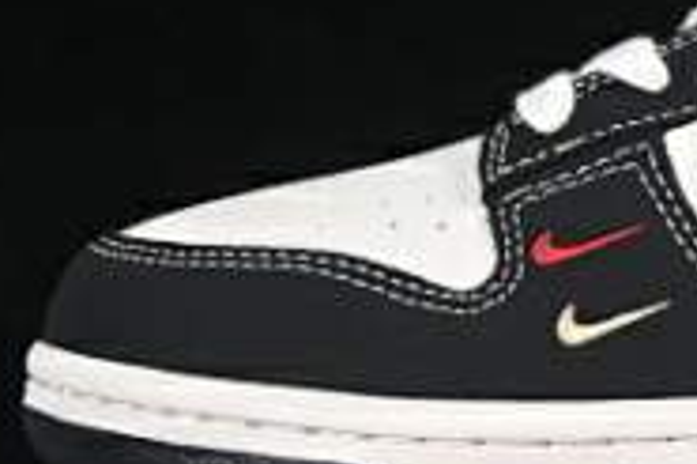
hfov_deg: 6.9
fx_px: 5726
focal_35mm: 296
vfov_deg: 4.6
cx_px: 1017
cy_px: -11
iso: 160
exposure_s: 1/80
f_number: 7.1
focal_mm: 50
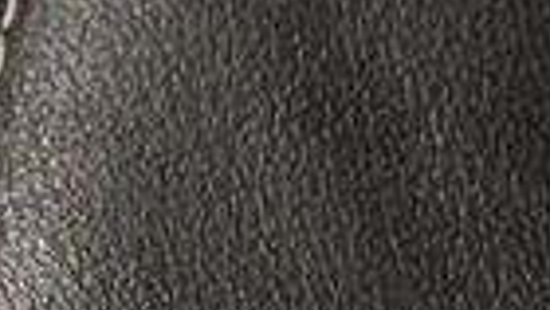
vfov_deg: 5.6
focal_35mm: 207
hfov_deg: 8.8
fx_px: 3021
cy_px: -522
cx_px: -1006
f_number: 3.5
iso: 2800
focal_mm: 18
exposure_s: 1/125
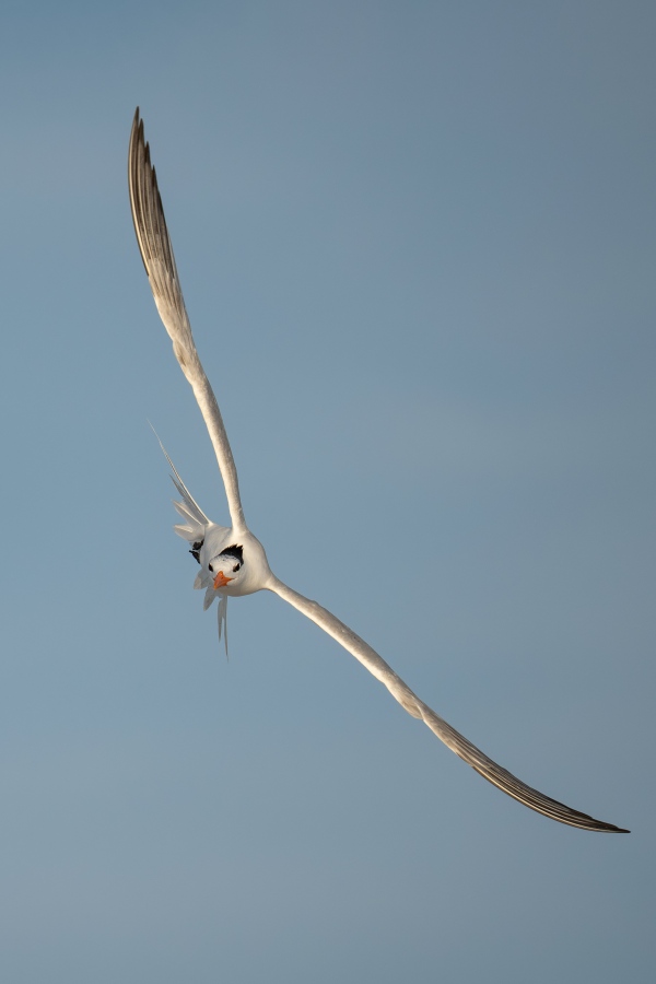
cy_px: 492
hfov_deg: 2.3
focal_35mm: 600
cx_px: 328
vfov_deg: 3.4
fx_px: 16399
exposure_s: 1/5000
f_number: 4.5
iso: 640
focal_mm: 400
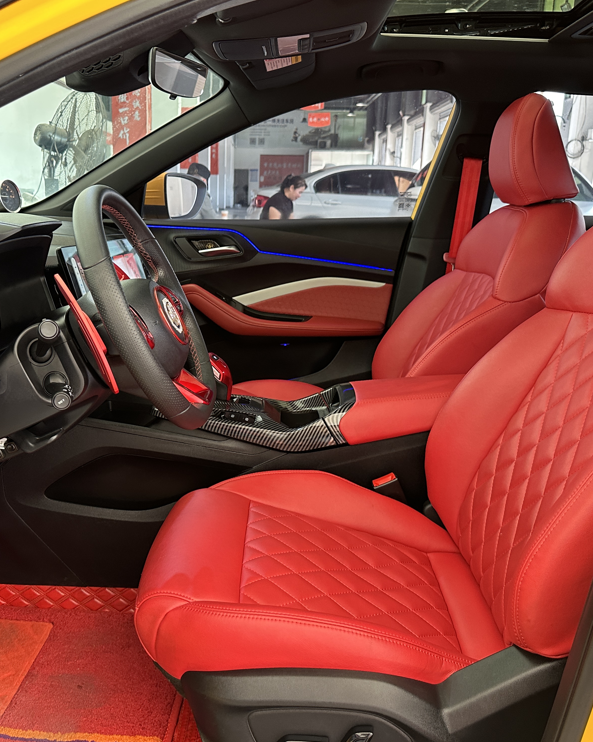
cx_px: 235
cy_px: 373
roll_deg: -1.2
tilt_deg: -13.9
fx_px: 702
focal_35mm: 32
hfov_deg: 45.5
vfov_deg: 55.7
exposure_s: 1/60
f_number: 1.78
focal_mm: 6.86
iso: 250
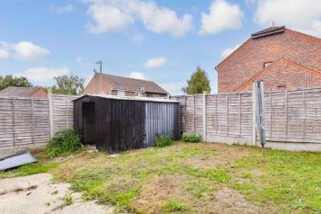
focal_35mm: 20
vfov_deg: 61.9
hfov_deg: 82.9
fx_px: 178
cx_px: 194
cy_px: 111
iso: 320
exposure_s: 1/250
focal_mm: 10
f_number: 8
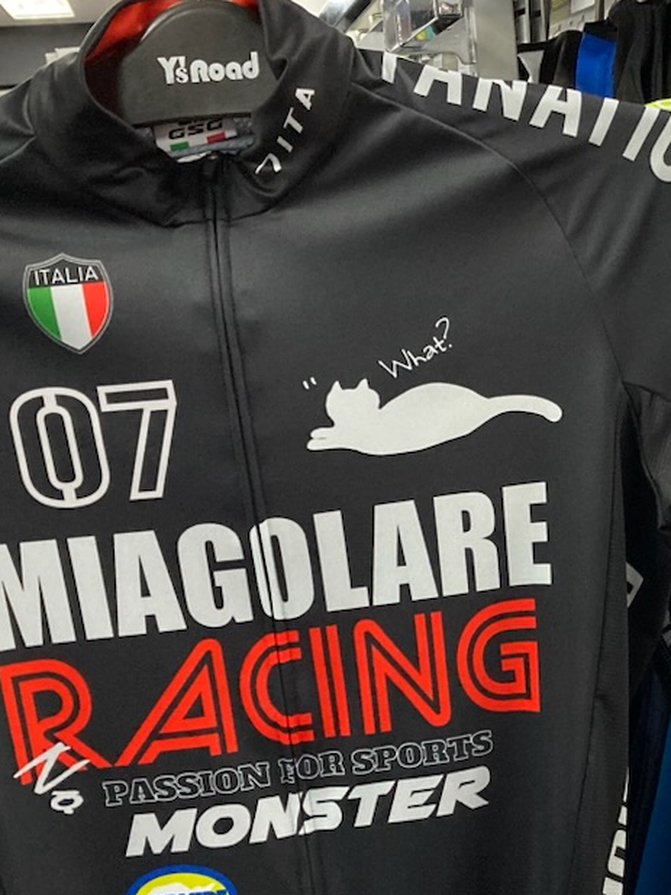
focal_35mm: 58
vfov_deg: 33.1
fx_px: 1500
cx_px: 604
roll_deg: +3.4
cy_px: 555
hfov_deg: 24.5
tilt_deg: -13.1
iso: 250
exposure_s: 1/50
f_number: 1.8
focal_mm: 3.99
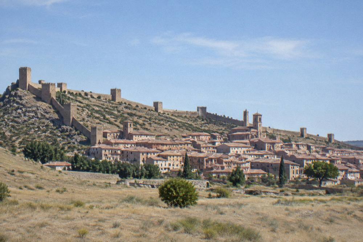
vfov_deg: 37.8
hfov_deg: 54.5
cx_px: 182
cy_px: 121
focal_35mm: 35
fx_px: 353
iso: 320
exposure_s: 1/400
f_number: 10
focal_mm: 35
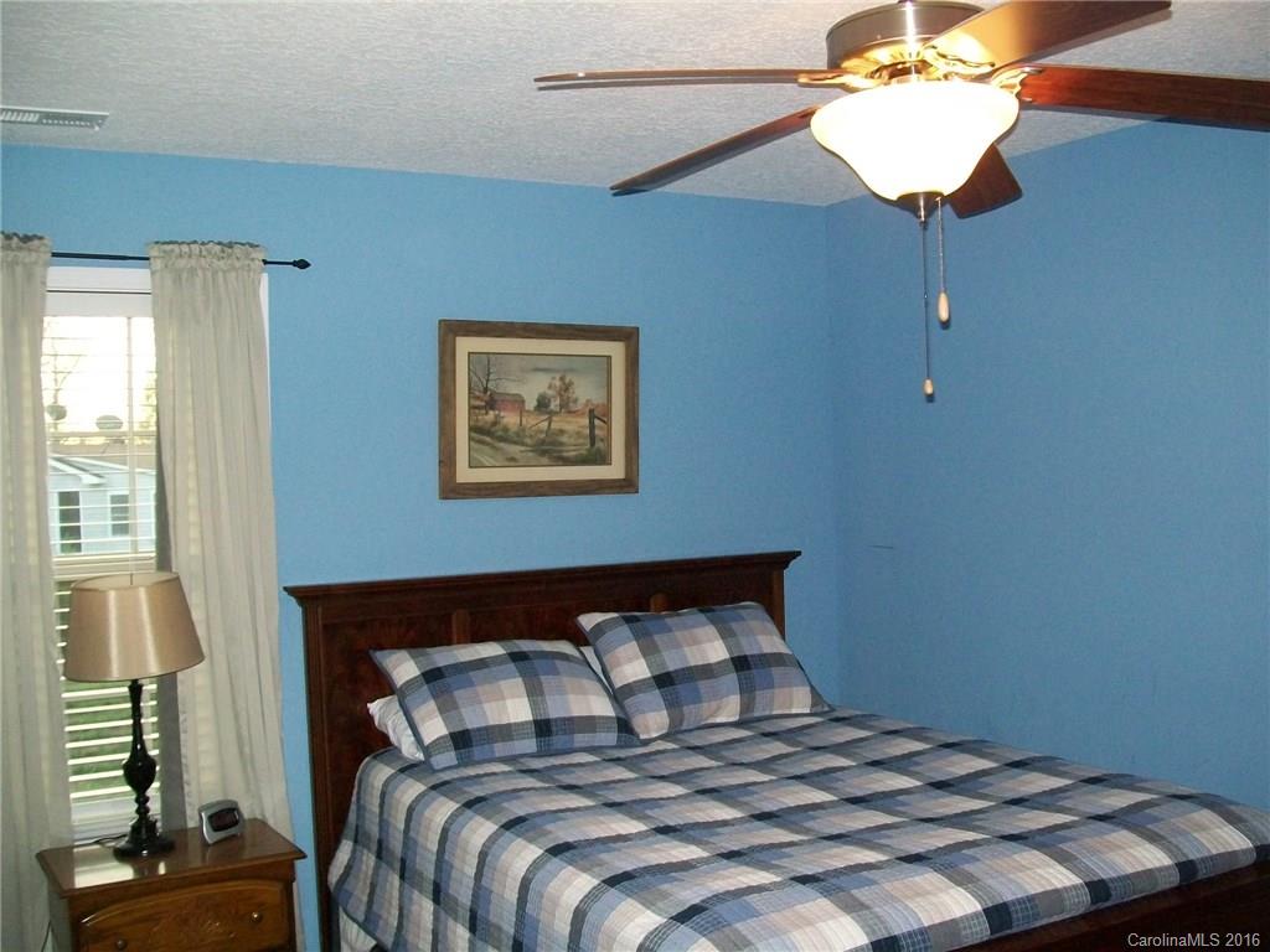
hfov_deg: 51.4
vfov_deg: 39.7
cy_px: 476
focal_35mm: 36
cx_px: 635
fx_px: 1321
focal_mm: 6
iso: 160
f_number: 2.7
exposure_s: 1/60
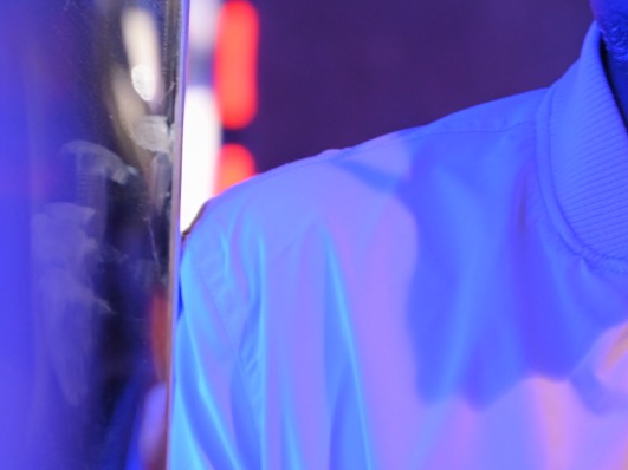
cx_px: 629
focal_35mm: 411
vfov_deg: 3.6
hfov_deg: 4.8
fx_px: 7455
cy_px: 68
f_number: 6.3
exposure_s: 1/30
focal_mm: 140
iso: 1600
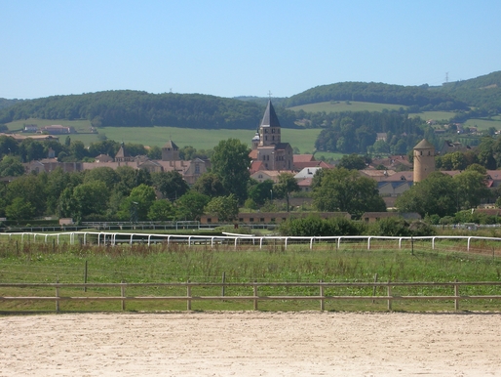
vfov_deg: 12.5
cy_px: 216
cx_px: 265
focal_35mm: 119
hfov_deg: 16.5
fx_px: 1723
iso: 50
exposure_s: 1/119
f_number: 8.2
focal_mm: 17.1
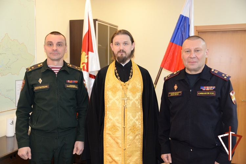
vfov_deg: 33.4
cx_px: 123
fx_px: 273
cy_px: 82
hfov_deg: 48.4
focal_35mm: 40
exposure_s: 1/100
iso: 1600
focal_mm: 40
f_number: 4
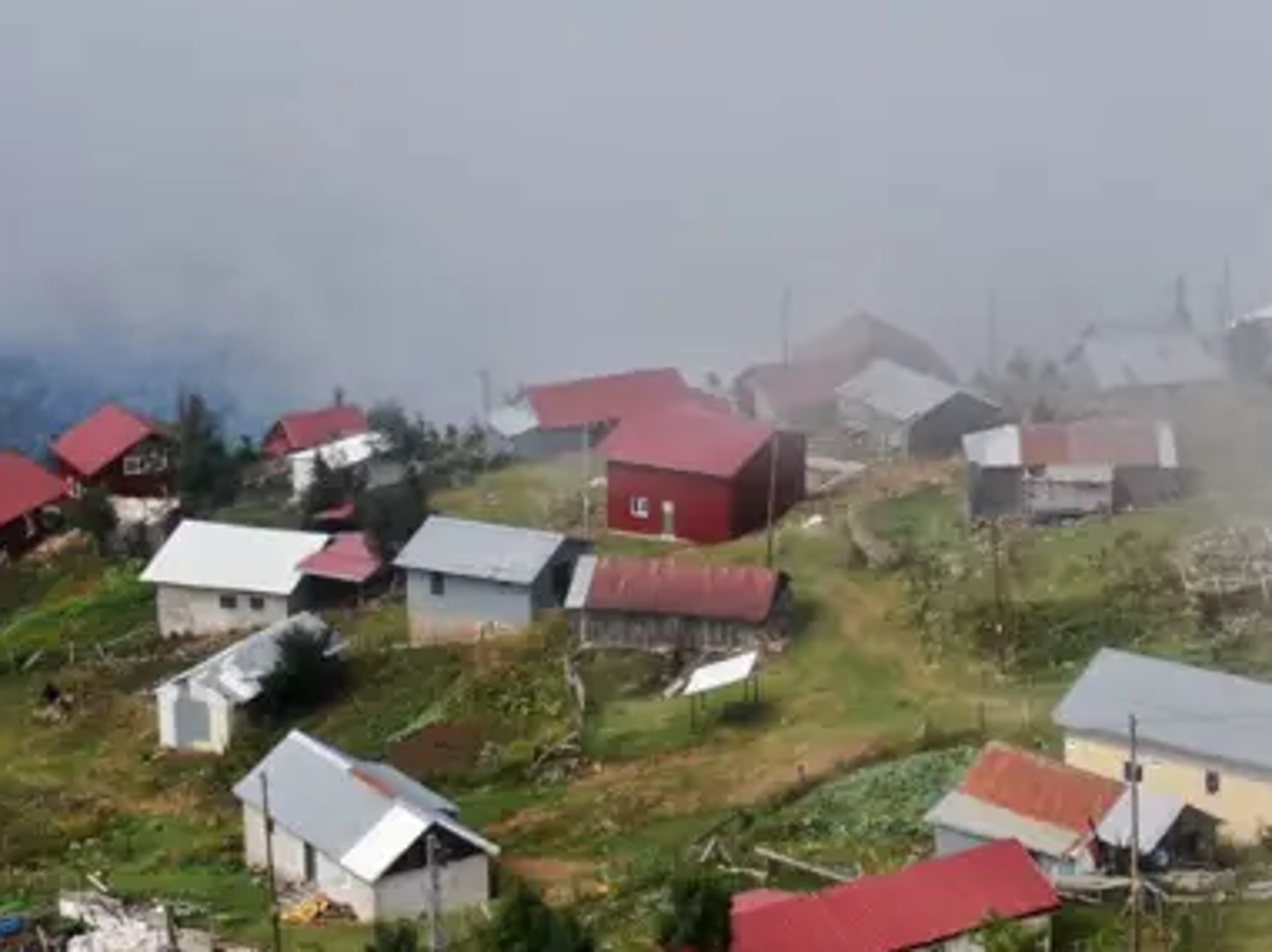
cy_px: 401
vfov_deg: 13.3
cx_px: 755
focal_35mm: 111
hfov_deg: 17.7
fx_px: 4075
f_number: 3.8
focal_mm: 8.6
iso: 100
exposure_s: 1/1000
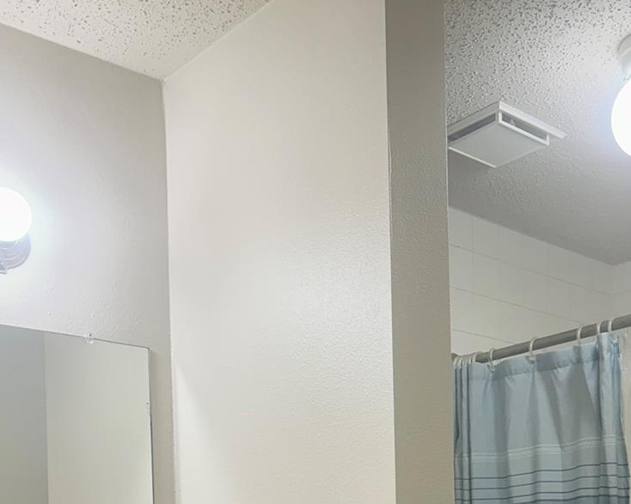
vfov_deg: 27.8
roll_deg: +0.6
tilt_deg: -0.4
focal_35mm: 49
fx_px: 915
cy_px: 571
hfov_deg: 37.6
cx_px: 420
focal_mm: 6.86
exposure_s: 1/120
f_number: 1.78
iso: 125
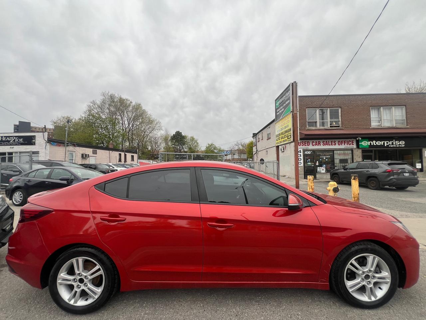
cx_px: 213
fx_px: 160
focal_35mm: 13
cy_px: 160
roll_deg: +1.6
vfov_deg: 89.9
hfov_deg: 106.2
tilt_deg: +0.9
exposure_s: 1/223
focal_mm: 1.57
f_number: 1.8
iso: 32
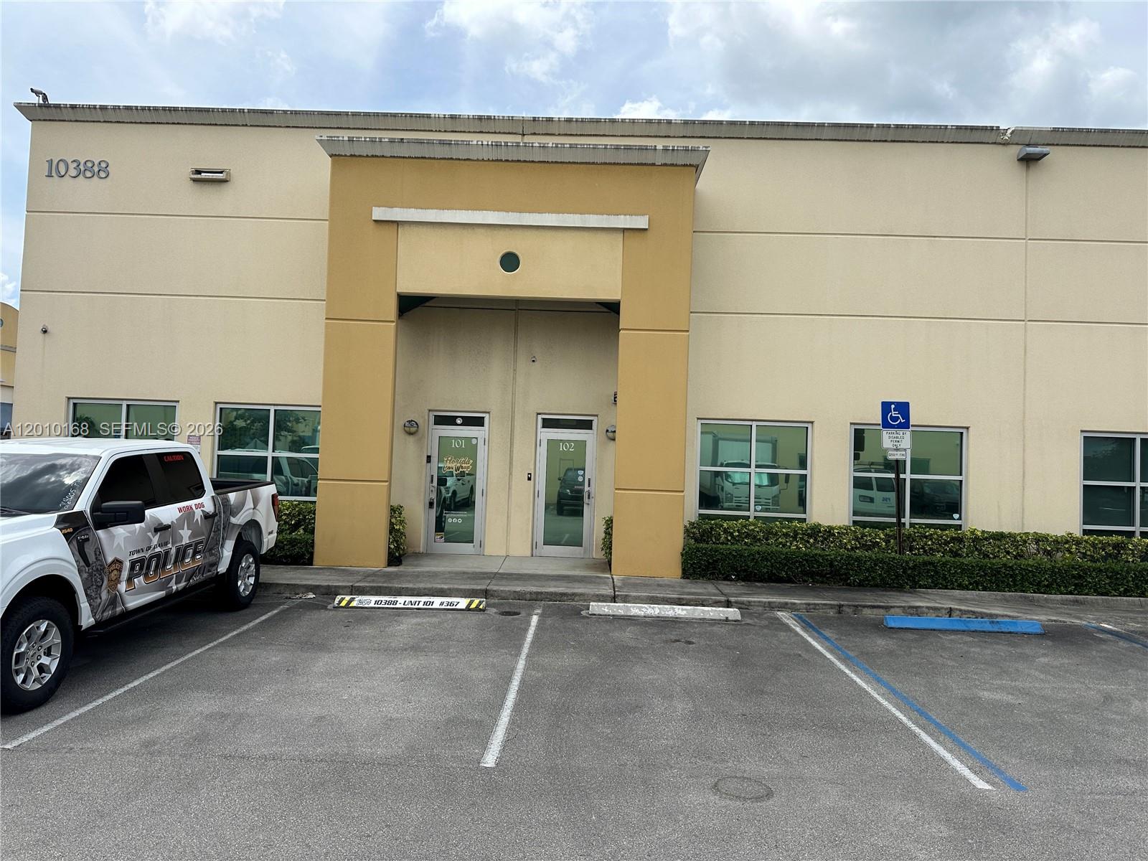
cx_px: 574
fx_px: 796
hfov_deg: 71.6
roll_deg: -2.9
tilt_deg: +3.0
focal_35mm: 24
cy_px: 430
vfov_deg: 56.8
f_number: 1.78
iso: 80
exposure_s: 1/4184
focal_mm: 6.86
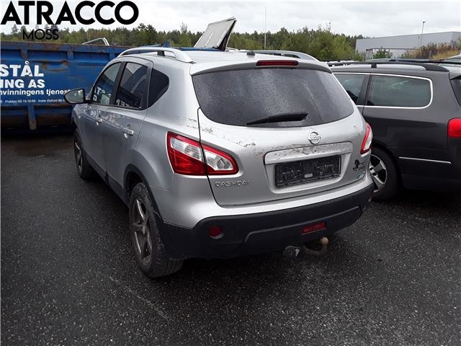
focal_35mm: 28
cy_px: 173
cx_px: 230
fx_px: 373
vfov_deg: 49.7
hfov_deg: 63.4
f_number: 1.9
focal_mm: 2.91
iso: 40
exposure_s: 1/256
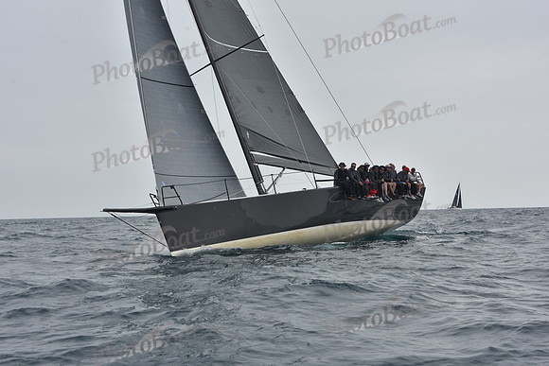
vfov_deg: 17.5
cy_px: 183
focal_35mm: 78
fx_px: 1190
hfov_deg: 26.0
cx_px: 274
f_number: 10
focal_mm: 78
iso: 250
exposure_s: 1/800
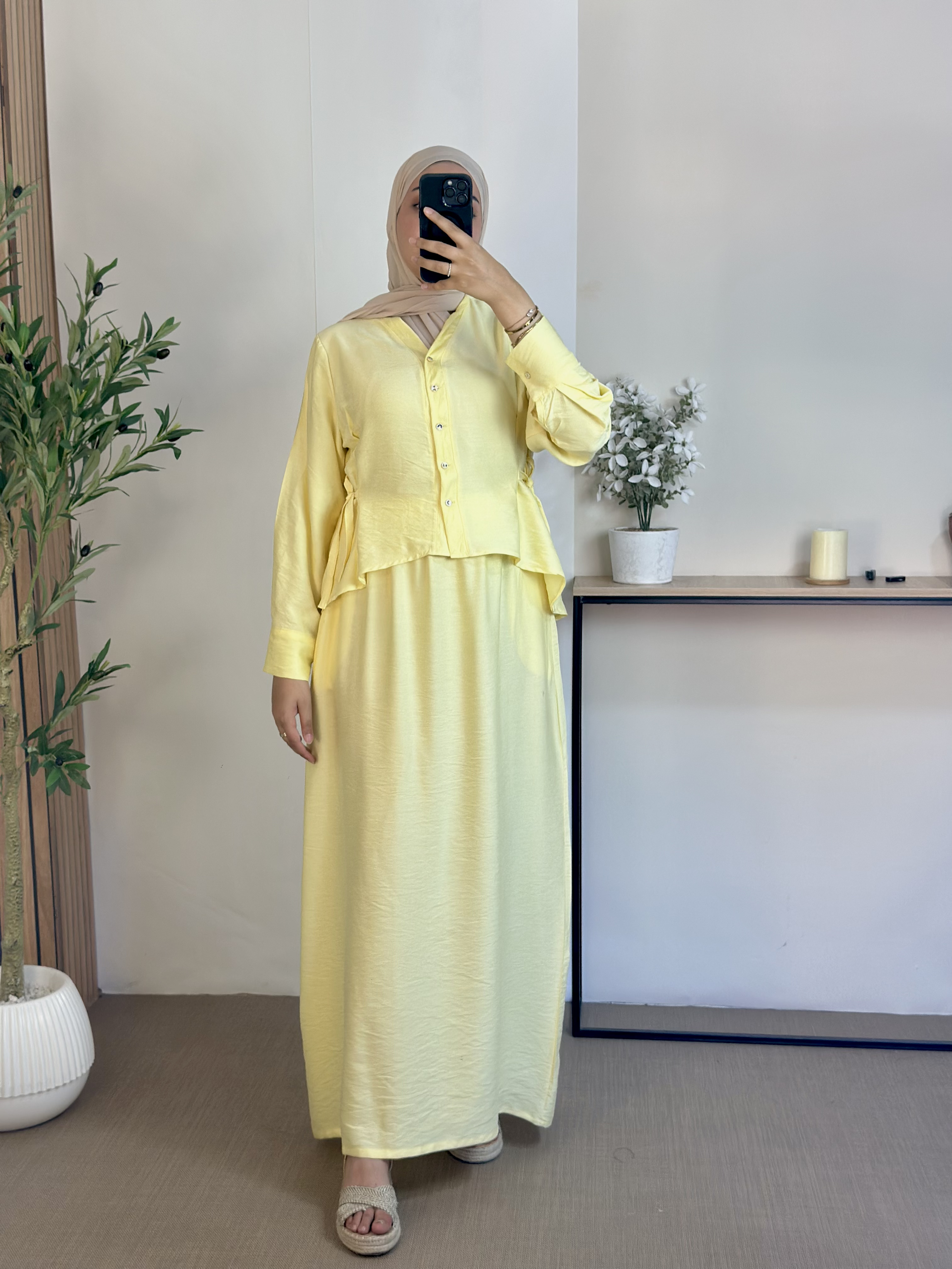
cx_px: 476
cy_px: 634
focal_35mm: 48
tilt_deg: -20.3
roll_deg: -0.4
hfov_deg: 30.3
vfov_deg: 39.7
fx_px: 1760
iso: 64
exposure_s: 1/158
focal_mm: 6.86
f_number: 1.78
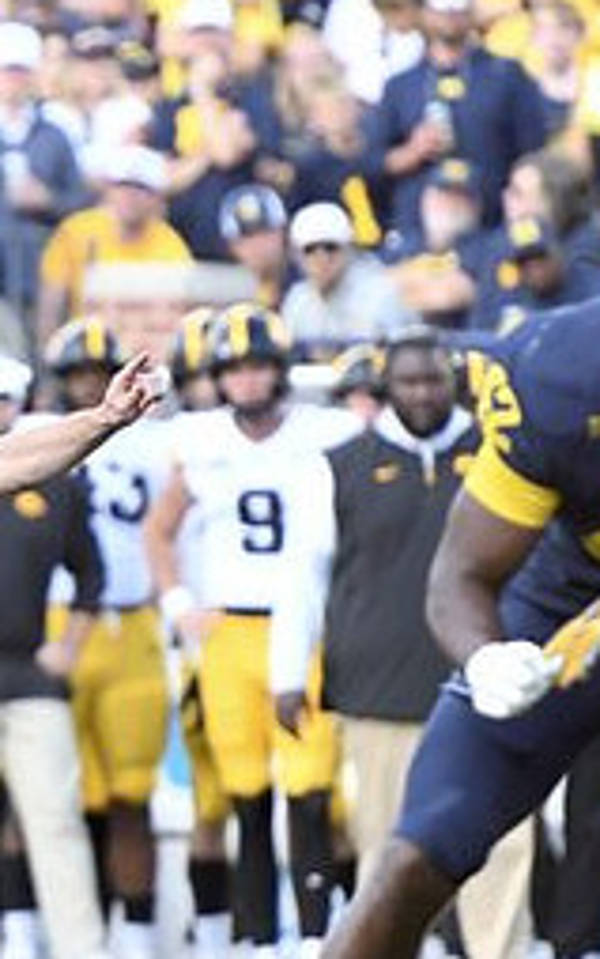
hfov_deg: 1.9
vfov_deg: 3.0
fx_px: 18241
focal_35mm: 698
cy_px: 574
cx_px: -325
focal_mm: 200
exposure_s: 1/1000
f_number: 2.8
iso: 800
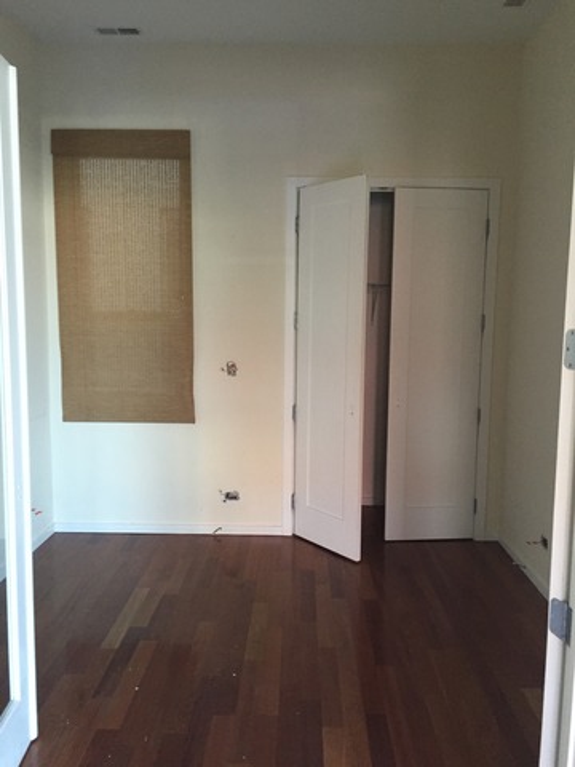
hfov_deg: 48.2
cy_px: 384
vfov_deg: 61.7
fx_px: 642
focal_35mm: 29
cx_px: 288
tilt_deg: -5.9
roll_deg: -0.4
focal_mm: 4.15
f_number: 2.2
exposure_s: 1/30
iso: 160
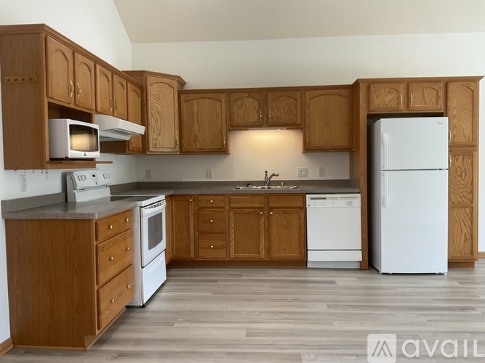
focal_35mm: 29
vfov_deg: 48.2
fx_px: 406
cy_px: 182
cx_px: 242
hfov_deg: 61.7
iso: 80
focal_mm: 3
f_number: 1.8
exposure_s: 1/60
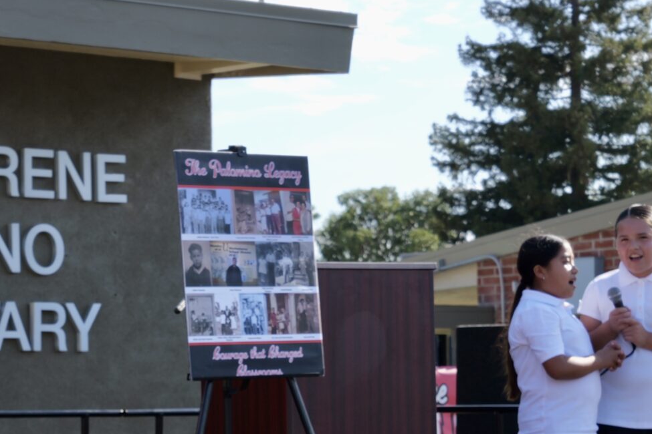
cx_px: 267
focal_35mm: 105
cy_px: 461
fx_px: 1902
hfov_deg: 19.4
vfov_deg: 12.8
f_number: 8
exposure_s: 1/125
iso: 100
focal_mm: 40
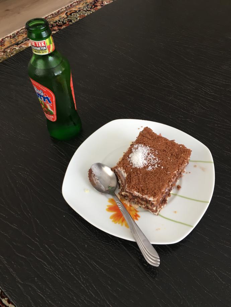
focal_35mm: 29
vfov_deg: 61.7
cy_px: 154
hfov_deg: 48.2
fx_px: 258
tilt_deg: -51.8
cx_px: 116
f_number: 2.2
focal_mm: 4.15
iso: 64
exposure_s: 1/33
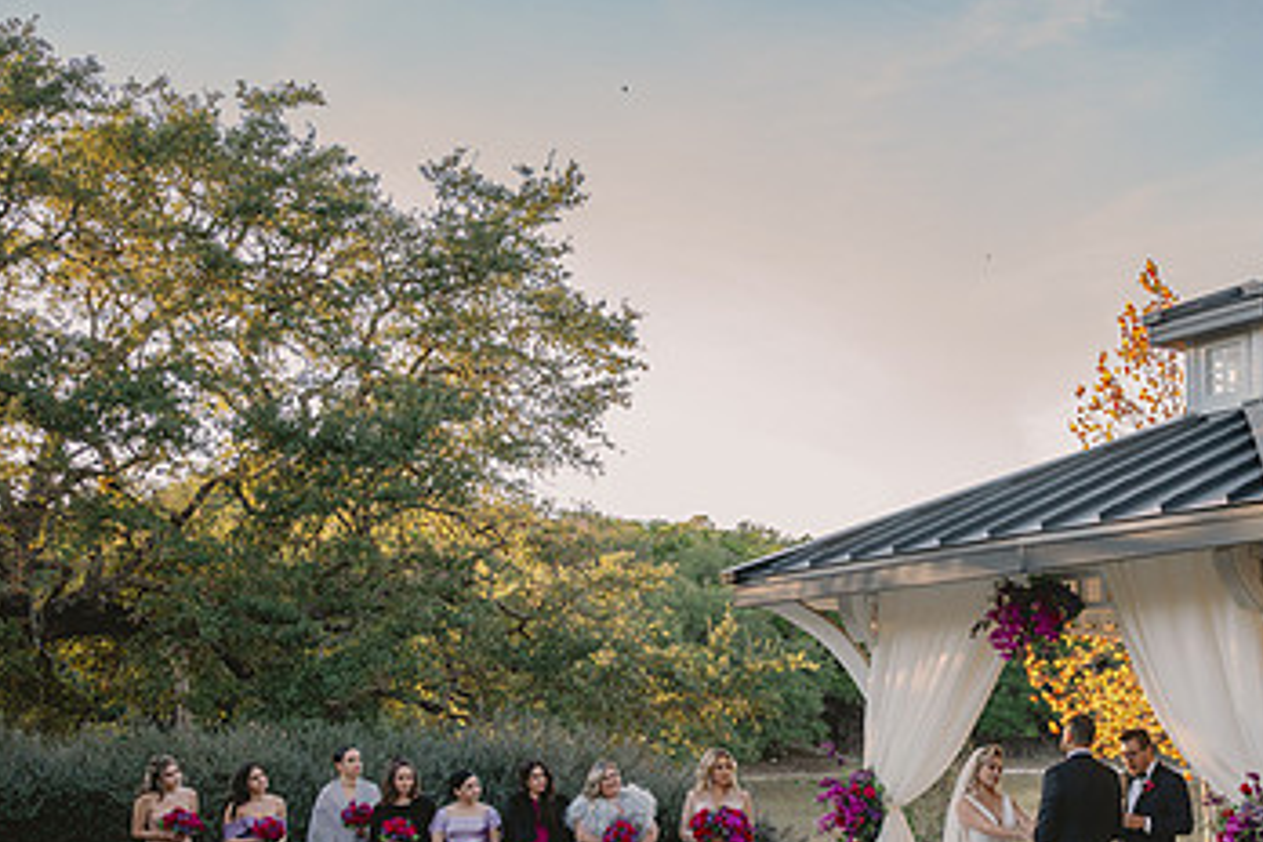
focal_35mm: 50
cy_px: 664
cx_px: 1034
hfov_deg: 38.0
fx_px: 1754
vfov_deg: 26.5
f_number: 2.8
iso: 320
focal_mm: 30
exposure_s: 1/800
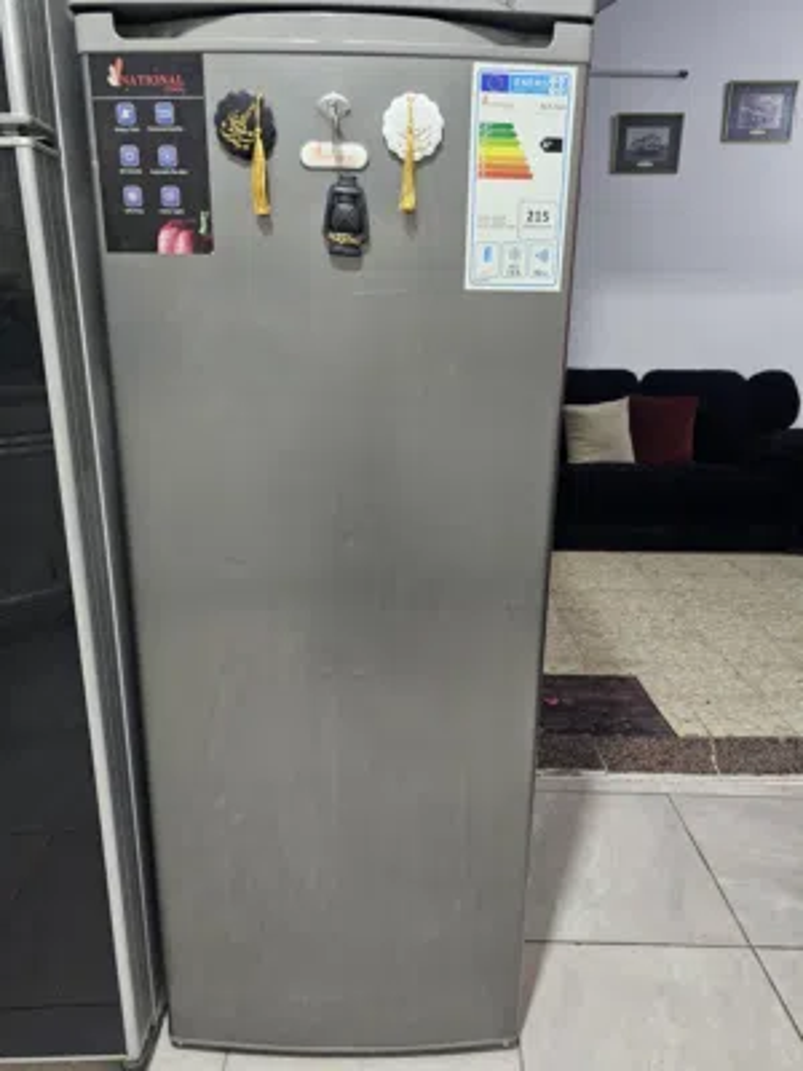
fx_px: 711
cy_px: 536
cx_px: 402
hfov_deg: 58.9
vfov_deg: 73.9
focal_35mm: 23
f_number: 1.7
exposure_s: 1/60
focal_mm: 6.3
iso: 800
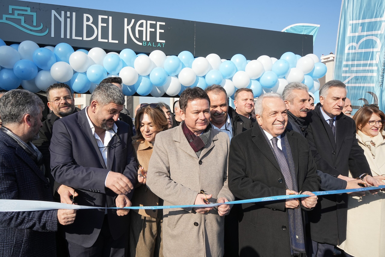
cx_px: 192
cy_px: 128
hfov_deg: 73.7
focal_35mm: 24
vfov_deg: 53.1
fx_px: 257
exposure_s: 1/200
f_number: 14
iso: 320
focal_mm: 24
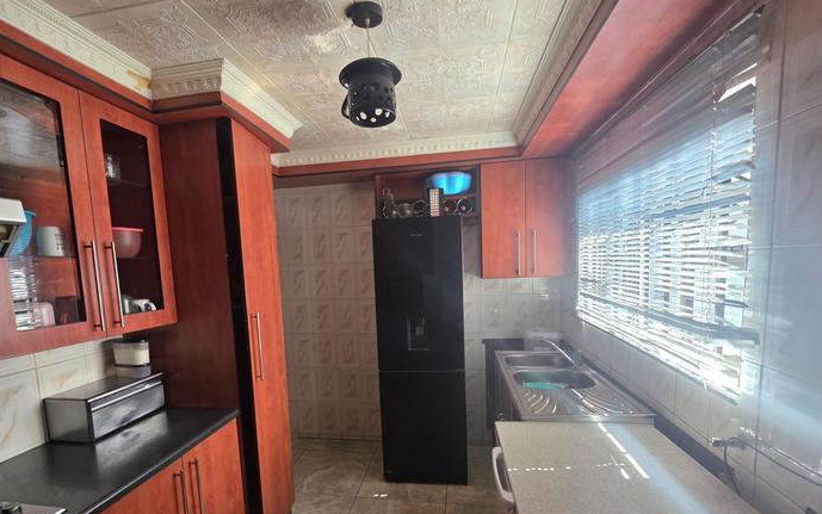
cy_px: 308
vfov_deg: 70.6
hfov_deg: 97.7
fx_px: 359
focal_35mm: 16
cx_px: 389
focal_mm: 2.2
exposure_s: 1/101
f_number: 1.9
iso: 160
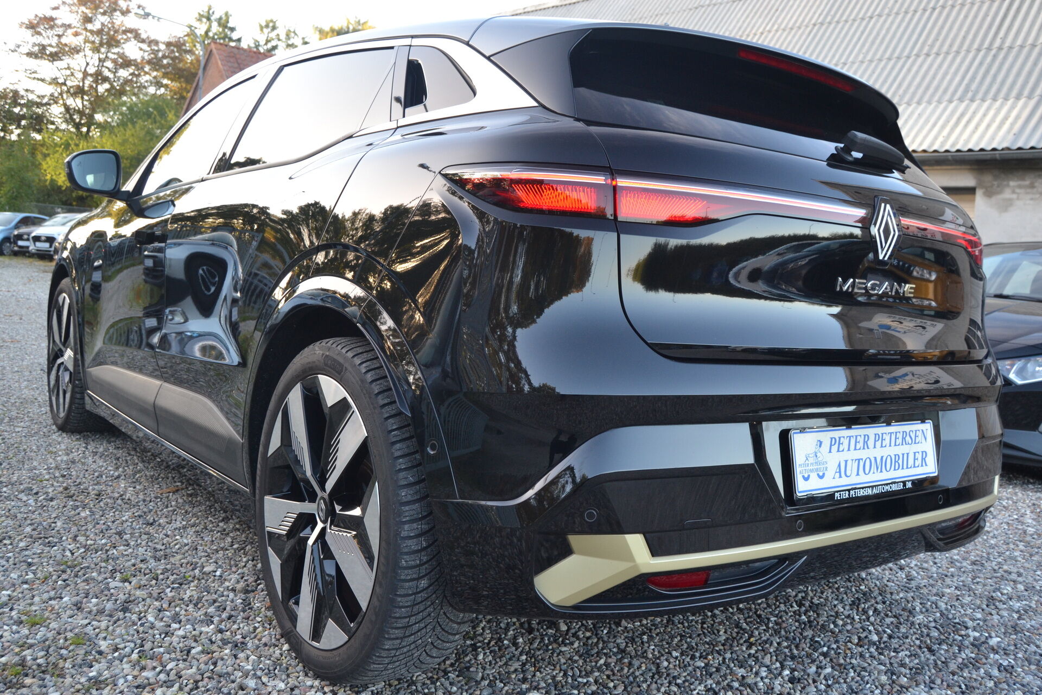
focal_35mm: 30
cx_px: 521
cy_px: 348
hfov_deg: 61.9
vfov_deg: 43.6
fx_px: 868
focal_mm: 20
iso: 400
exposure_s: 1/125
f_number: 5.6
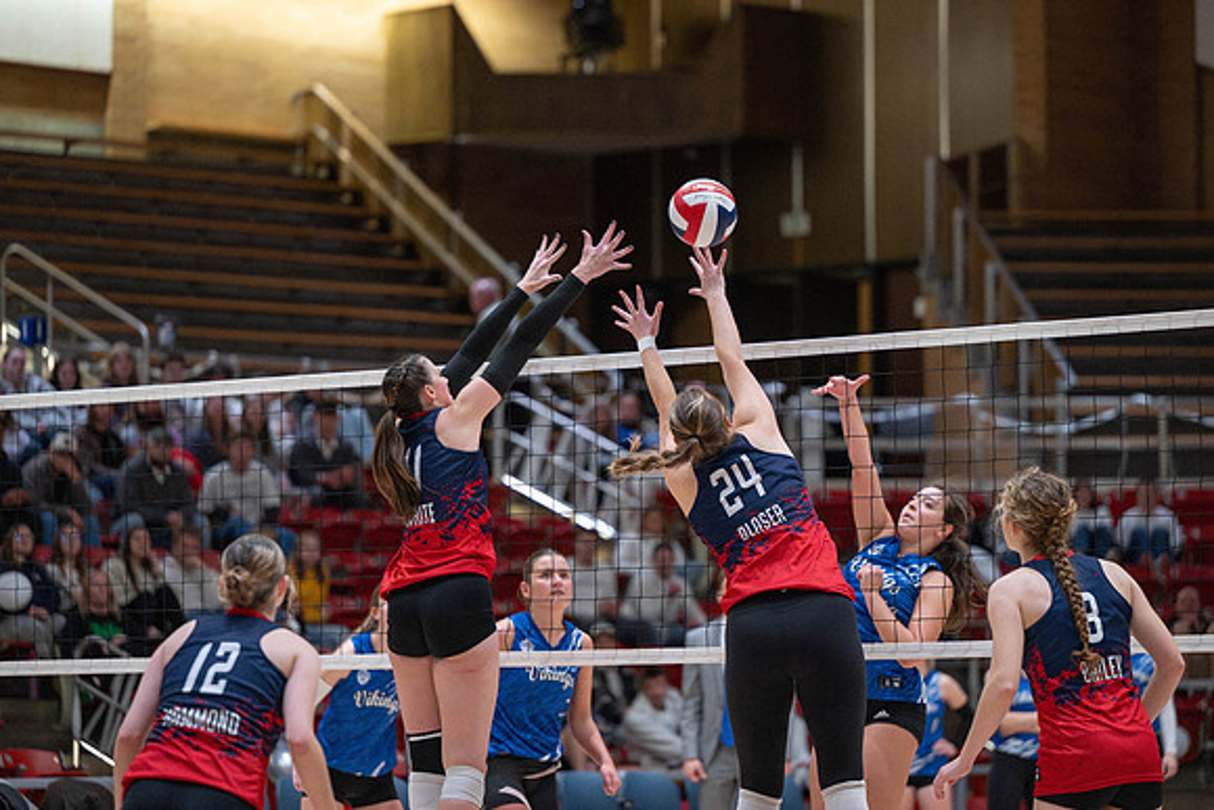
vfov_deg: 8.8
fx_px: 5243
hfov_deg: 13.2
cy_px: 360
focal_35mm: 155
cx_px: 674
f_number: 2.8
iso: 8000
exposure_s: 1/640
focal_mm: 140
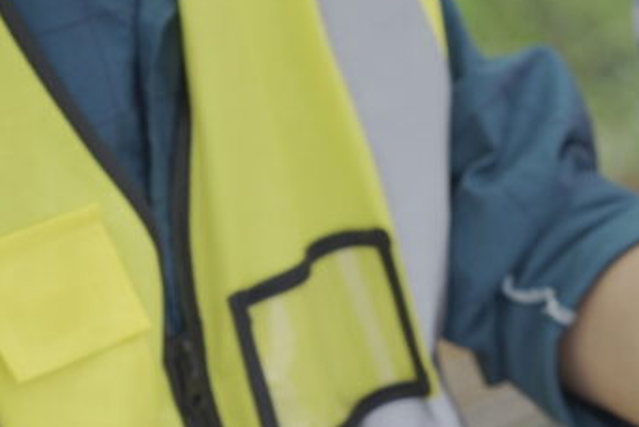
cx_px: 688
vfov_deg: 7.3
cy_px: 387
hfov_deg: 10.7
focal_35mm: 189
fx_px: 3358
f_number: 4
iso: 250
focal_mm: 63
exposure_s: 1/640
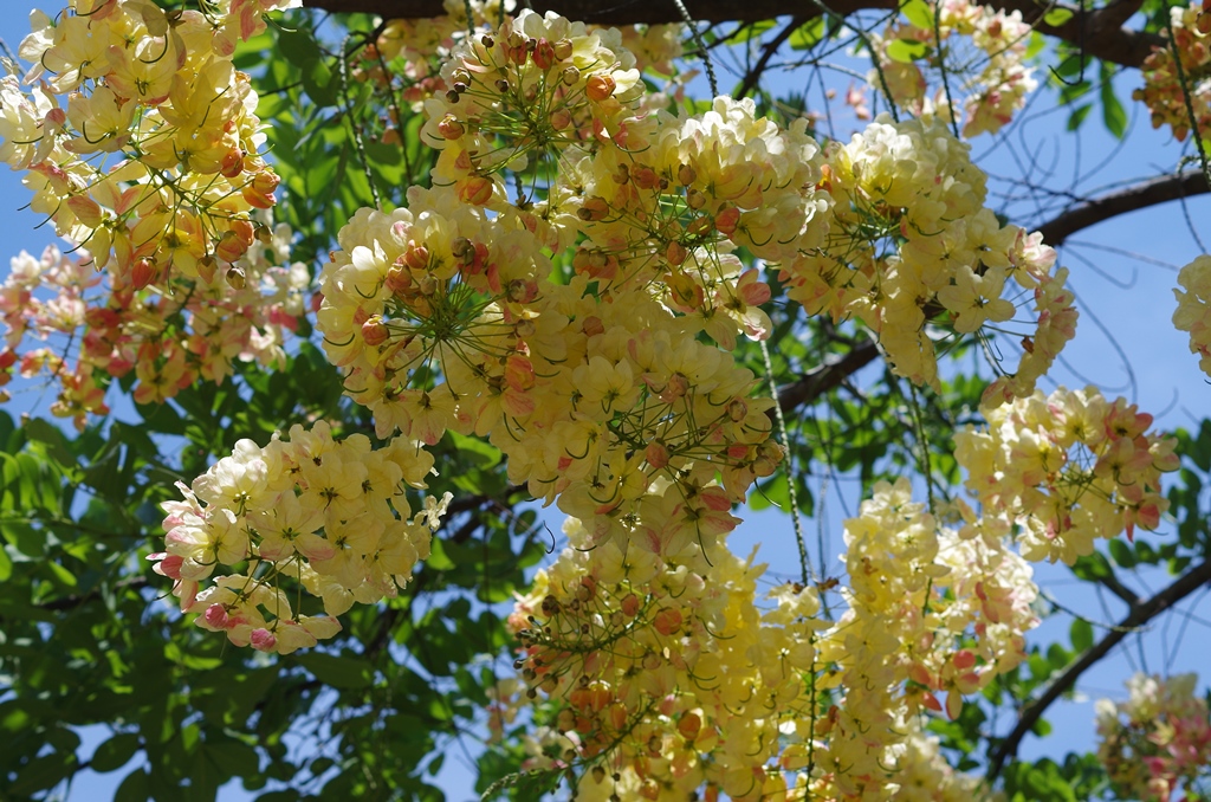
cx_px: 606
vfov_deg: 18.1
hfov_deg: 27.0
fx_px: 2517
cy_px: 401
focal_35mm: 75
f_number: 5
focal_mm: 50
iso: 100
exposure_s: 1/400
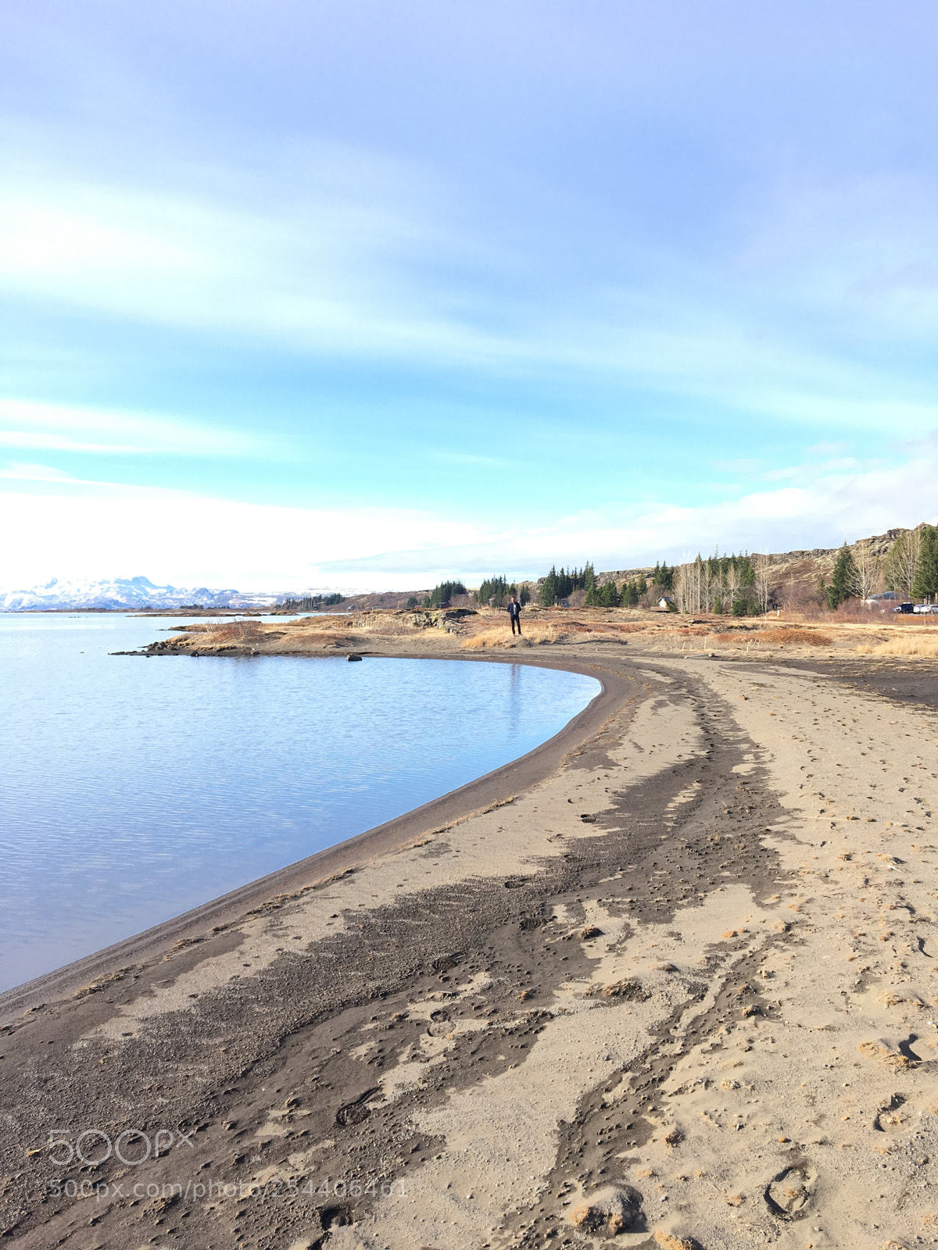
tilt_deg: +0.2
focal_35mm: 29
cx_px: 469
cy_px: 625
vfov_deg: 61.7
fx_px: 1048
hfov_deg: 48.2
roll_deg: +0.2
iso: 25
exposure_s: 1/582
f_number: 2.2
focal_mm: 4.15
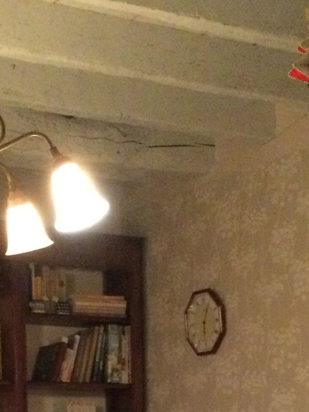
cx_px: 120
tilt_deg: -7.1
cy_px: 649
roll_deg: +2.1
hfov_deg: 14.4
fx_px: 1225
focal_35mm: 103
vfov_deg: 17.0
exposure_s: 1/17
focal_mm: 3.3
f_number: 2.4
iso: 640
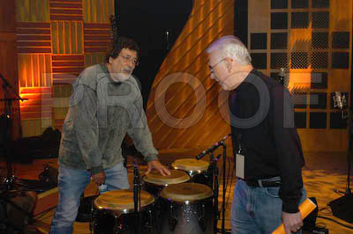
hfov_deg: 46.4
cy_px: 117
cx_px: 176
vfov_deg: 31.8
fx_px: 411
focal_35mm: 42
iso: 800
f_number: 5
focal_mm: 28
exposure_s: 1/160
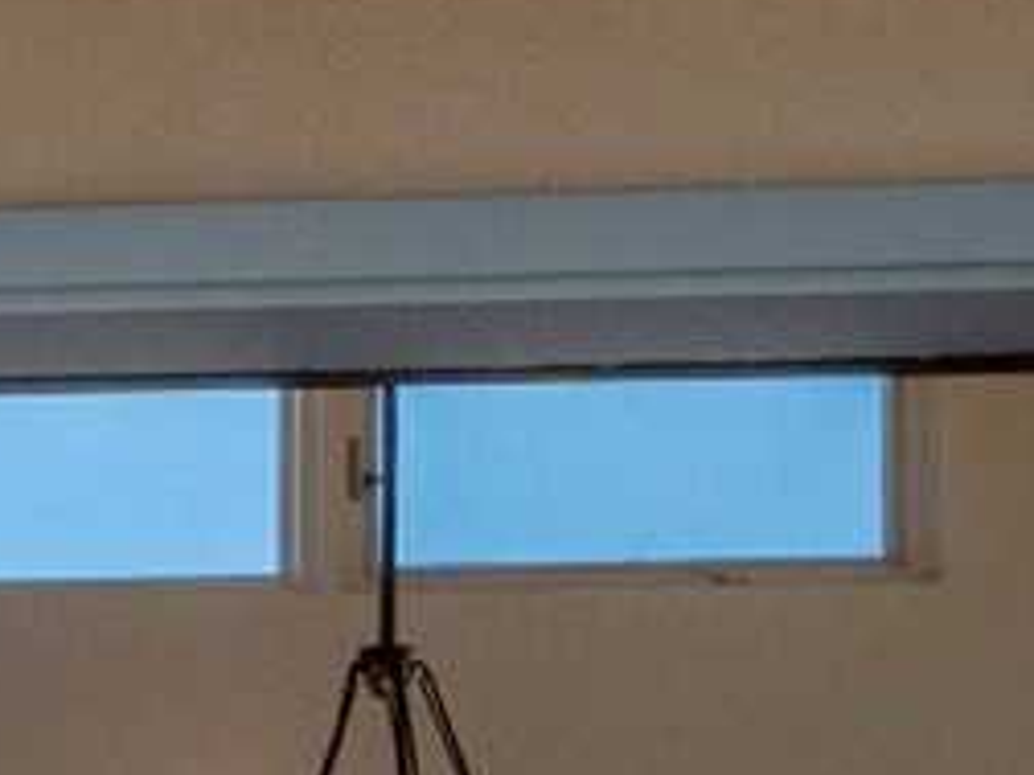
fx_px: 7916
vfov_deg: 5.3
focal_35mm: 265
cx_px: -2628
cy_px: 2184
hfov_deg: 6.5
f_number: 11
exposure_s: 1/320
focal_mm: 32
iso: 400
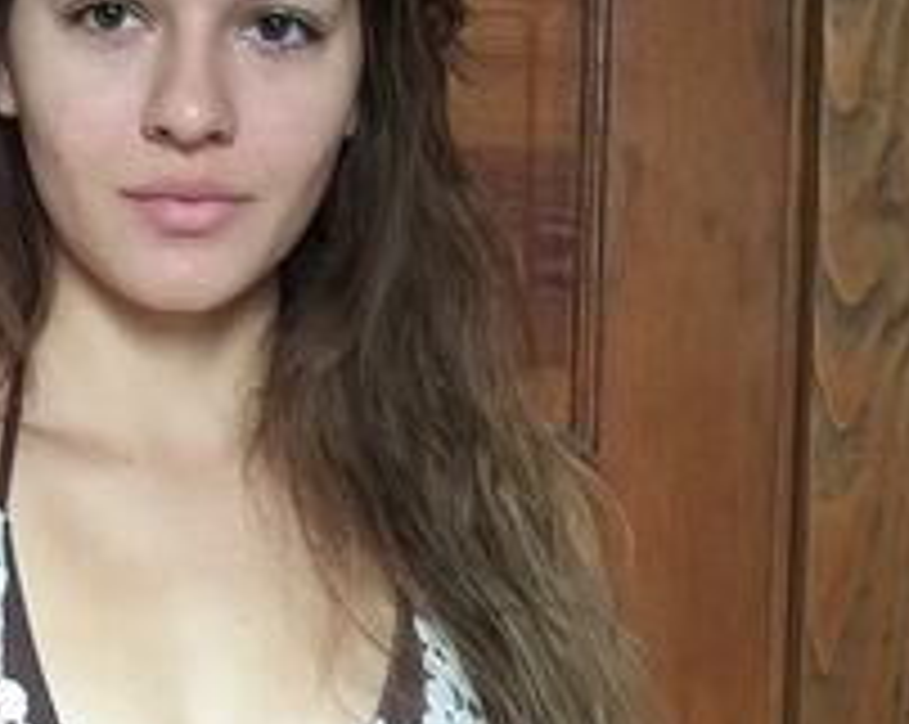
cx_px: 180
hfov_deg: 33.8
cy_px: 238
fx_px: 1451
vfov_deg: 27.9
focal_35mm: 54
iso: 40
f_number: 2.2
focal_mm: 2.65
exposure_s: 1/60
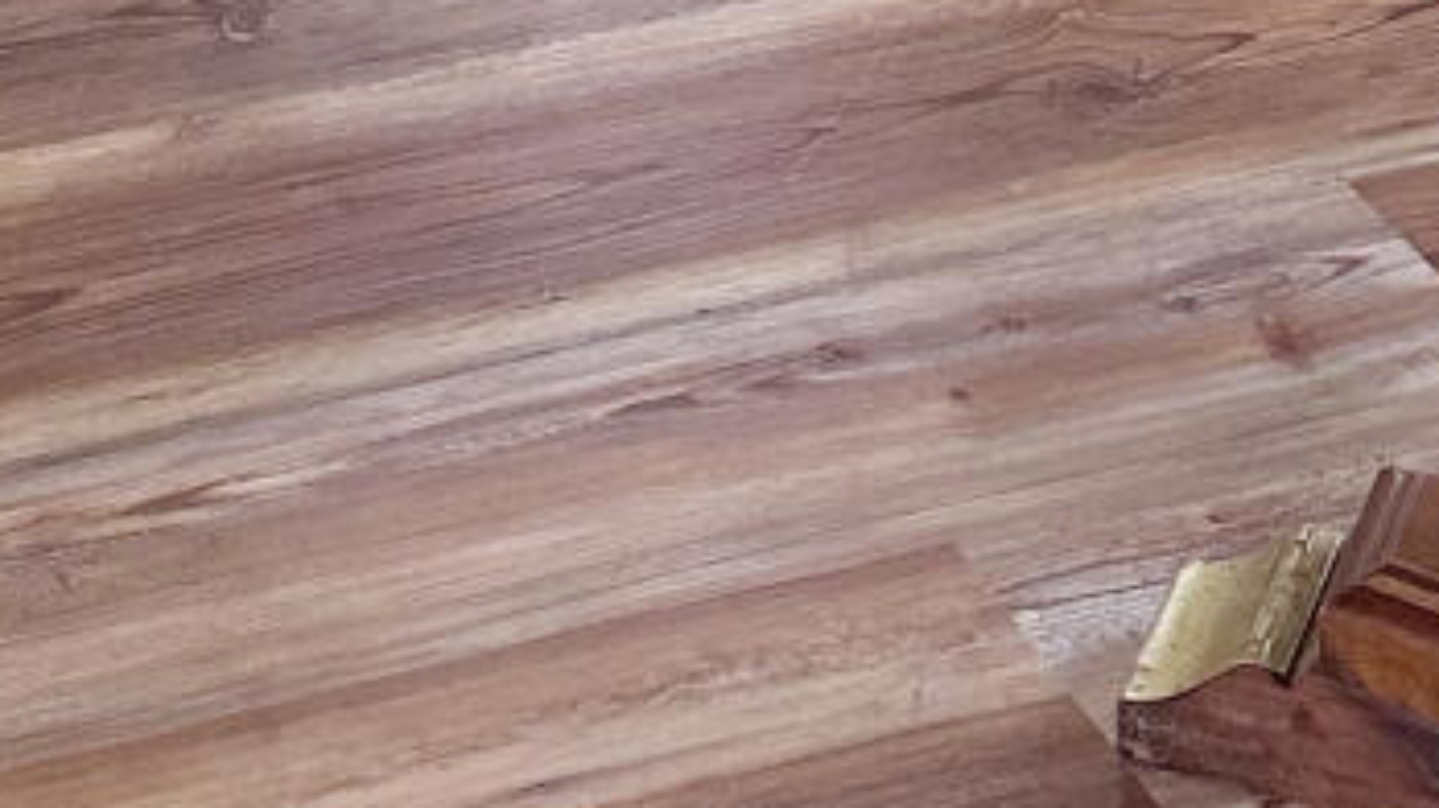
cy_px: -977
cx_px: 503
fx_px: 5721
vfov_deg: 7.6
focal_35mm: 150
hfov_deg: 14.3
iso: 200
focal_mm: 6.86
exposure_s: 1/121
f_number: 1.78
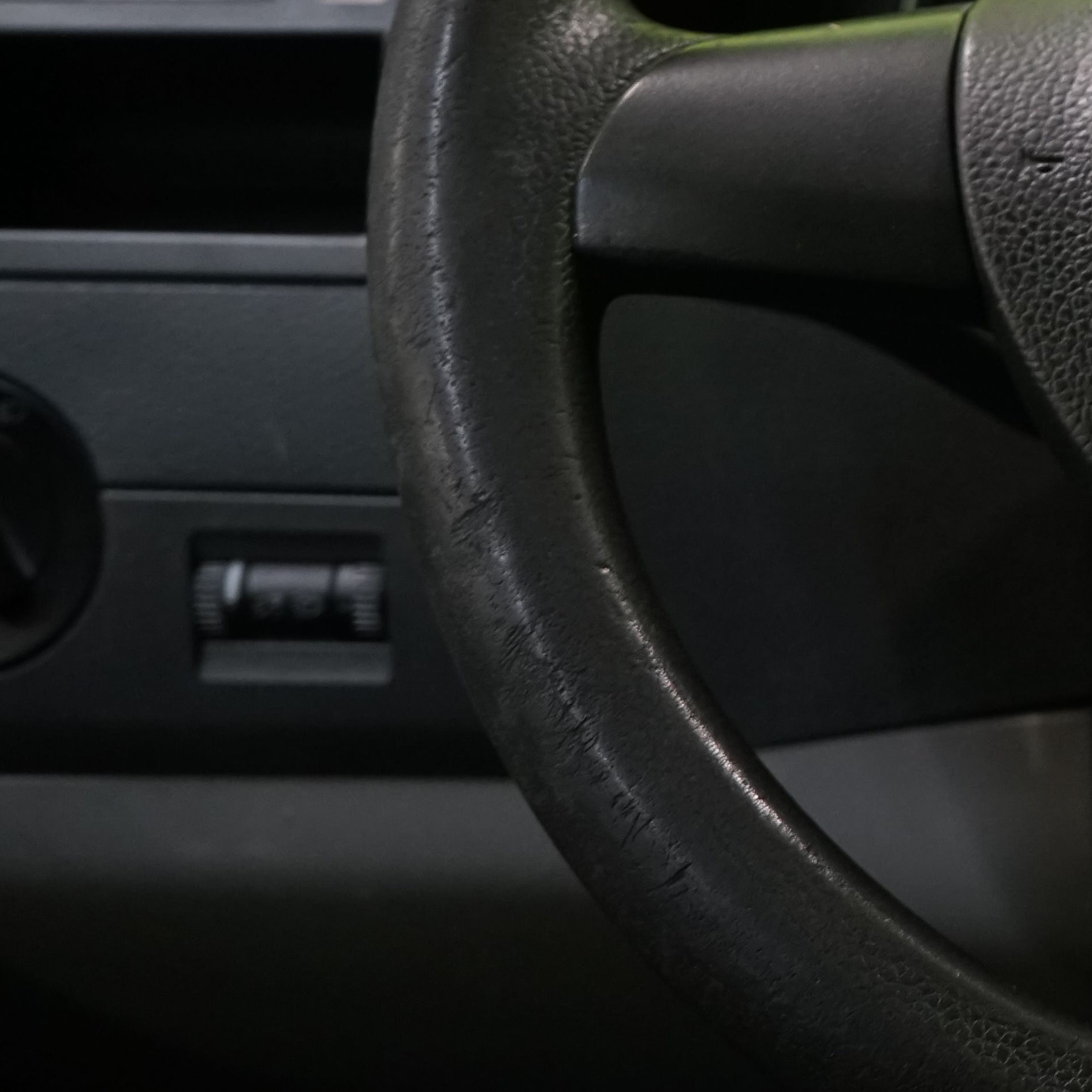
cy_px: 191
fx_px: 3176
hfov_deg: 17.8
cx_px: 1546
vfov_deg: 19.3
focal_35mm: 89
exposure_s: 1/25
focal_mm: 33
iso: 1600
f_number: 5.6
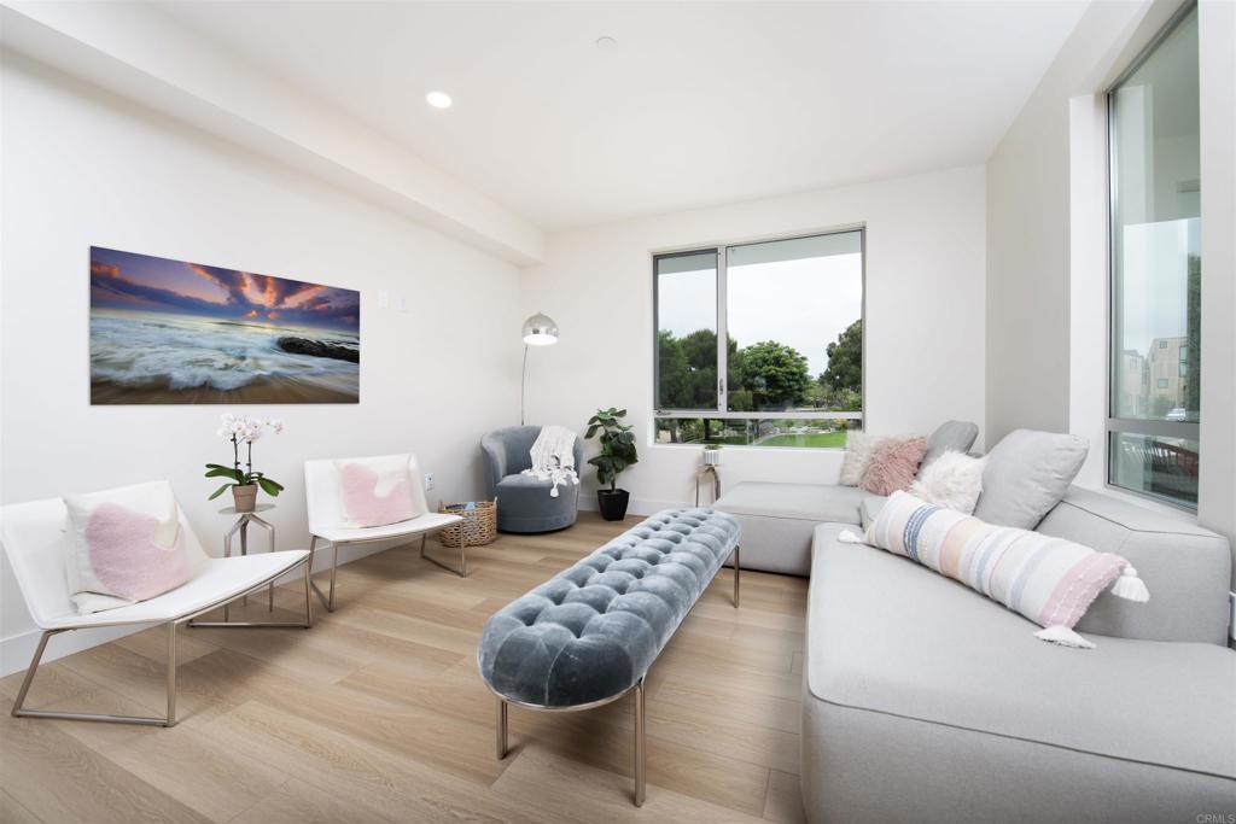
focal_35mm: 14
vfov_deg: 81.2
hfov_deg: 104.2
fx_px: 481
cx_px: 618
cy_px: 412
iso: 320
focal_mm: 14
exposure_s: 1/250
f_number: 7.1
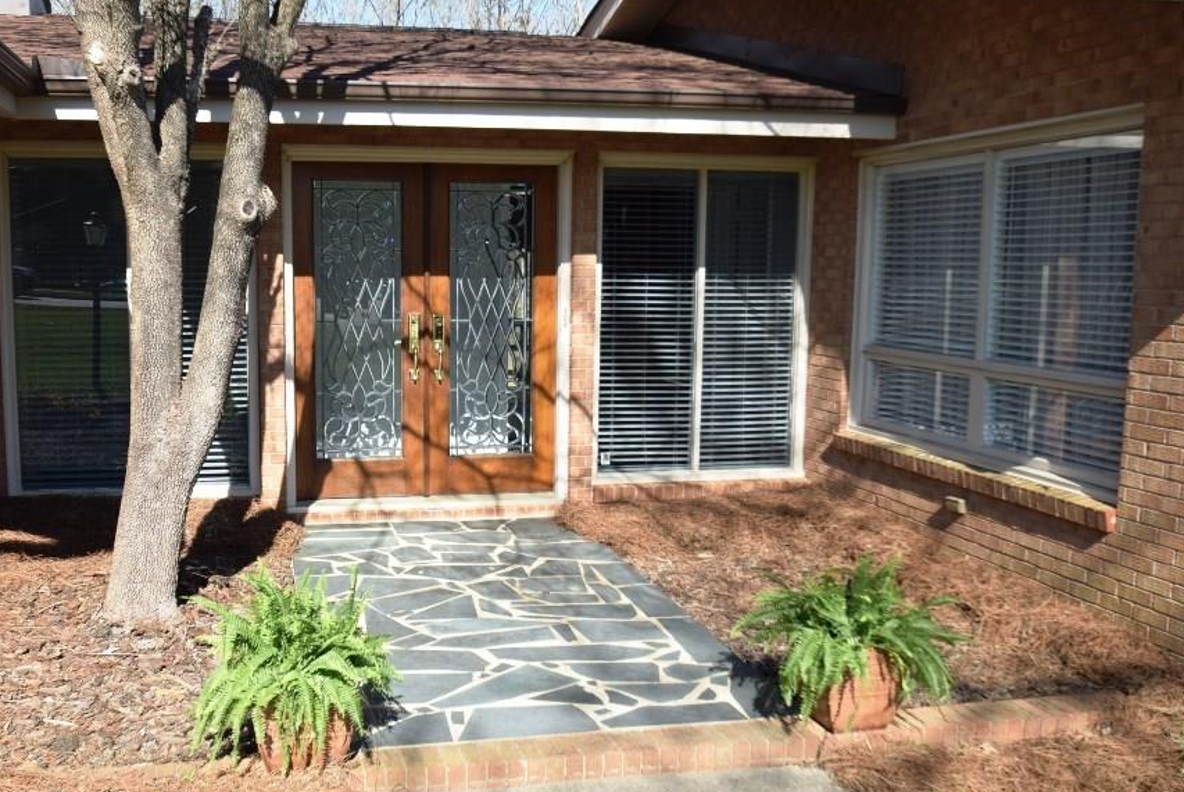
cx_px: 505
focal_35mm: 36
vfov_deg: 36.9
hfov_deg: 52.9
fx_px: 1185
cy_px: 396
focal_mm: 20
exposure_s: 1/200
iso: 100
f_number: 7.1
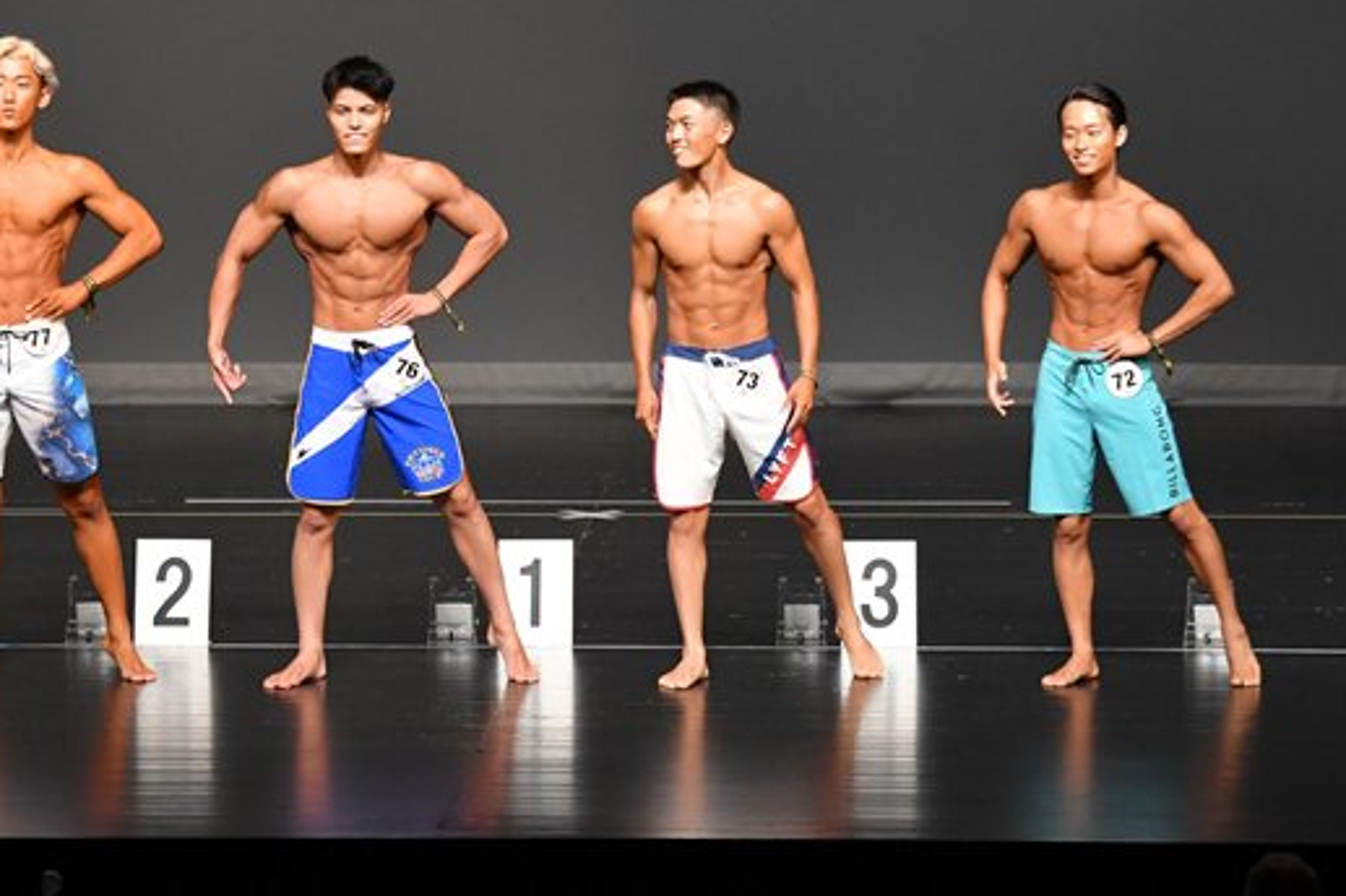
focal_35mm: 252
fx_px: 9416
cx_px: 592
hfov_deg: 8.2
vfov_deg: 5.4
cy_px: 320
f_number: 5.6
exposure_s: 1/400
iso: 2500
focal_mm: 112
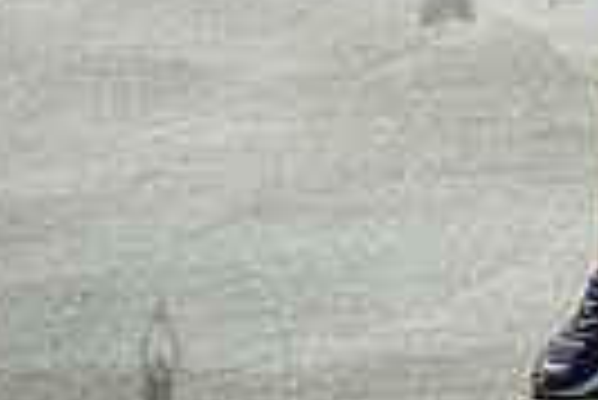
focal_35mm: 432
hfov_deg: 4.7
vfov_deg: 3.2
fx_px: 7184
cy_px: -323
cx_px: 822
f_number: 5
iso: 125
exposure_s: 1/640
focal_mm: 80
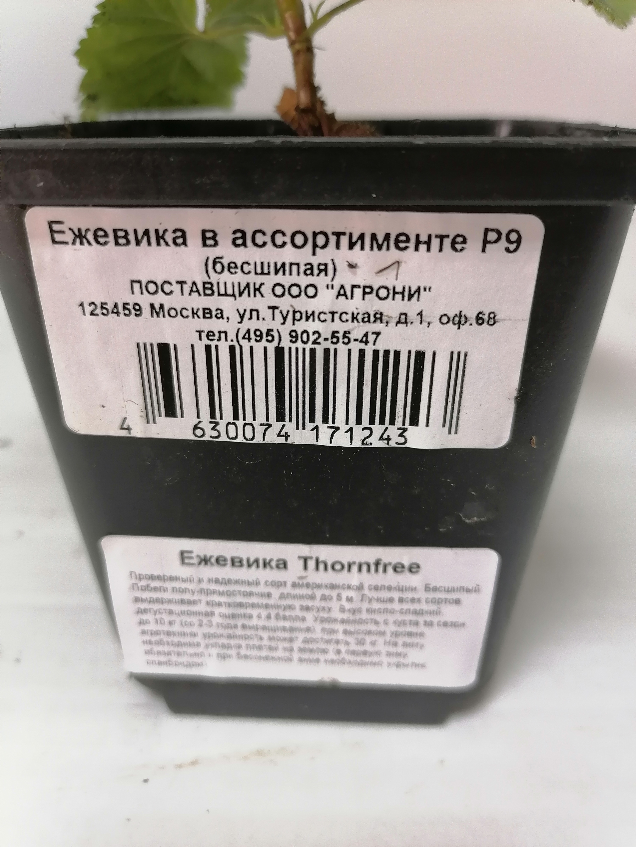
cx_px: 318
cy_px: 424
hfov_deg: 51.4
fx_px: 661
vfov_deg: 65.3
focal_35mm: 27
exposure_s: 1/33.3
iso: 200
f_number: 1.8
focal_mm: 5.3
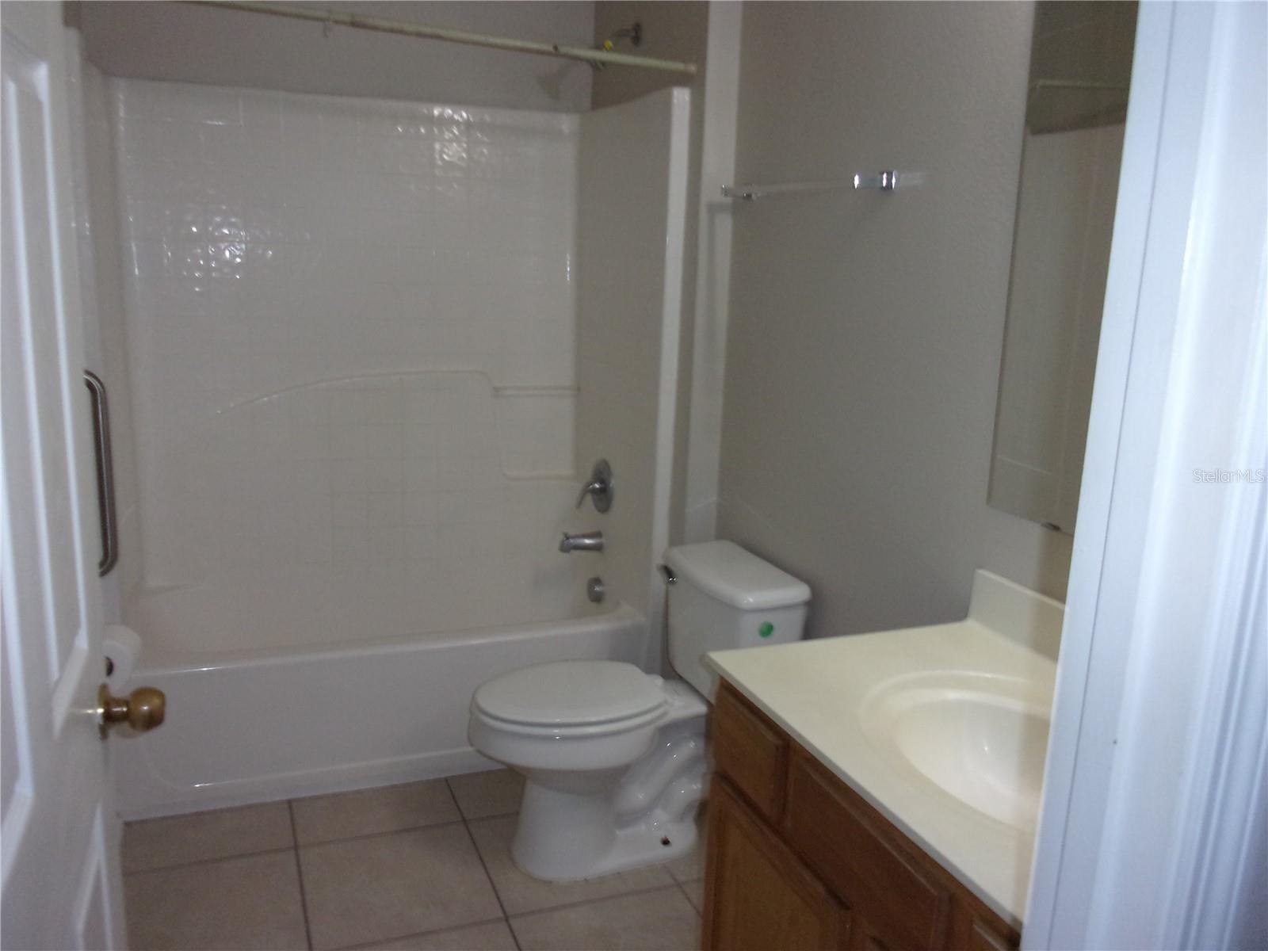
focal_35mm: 28
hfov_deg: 63.4
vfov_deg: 49.7
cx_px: 634
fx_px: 1026
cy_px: 476
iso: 200
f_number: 3.9
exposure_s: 1/34
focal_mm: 5.1
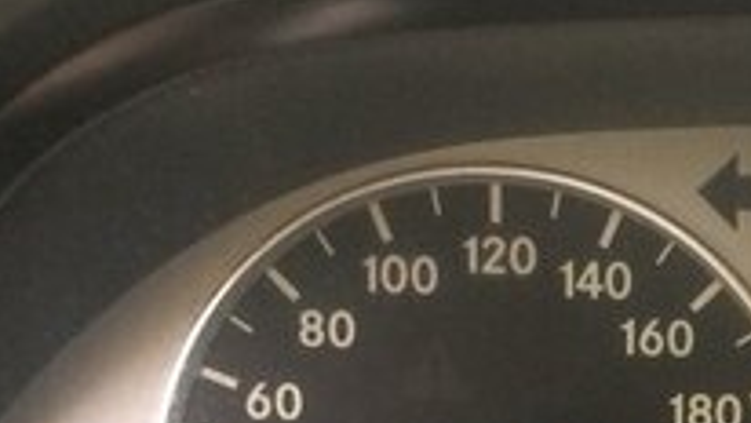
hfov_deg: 19.6
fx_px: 2012
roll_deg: -3.1
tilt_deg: -21.8
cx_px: 955
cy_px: 505
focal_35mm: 101
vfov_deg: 11.8
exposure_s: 1/33
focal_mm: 4.15
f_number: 2.2
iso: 64
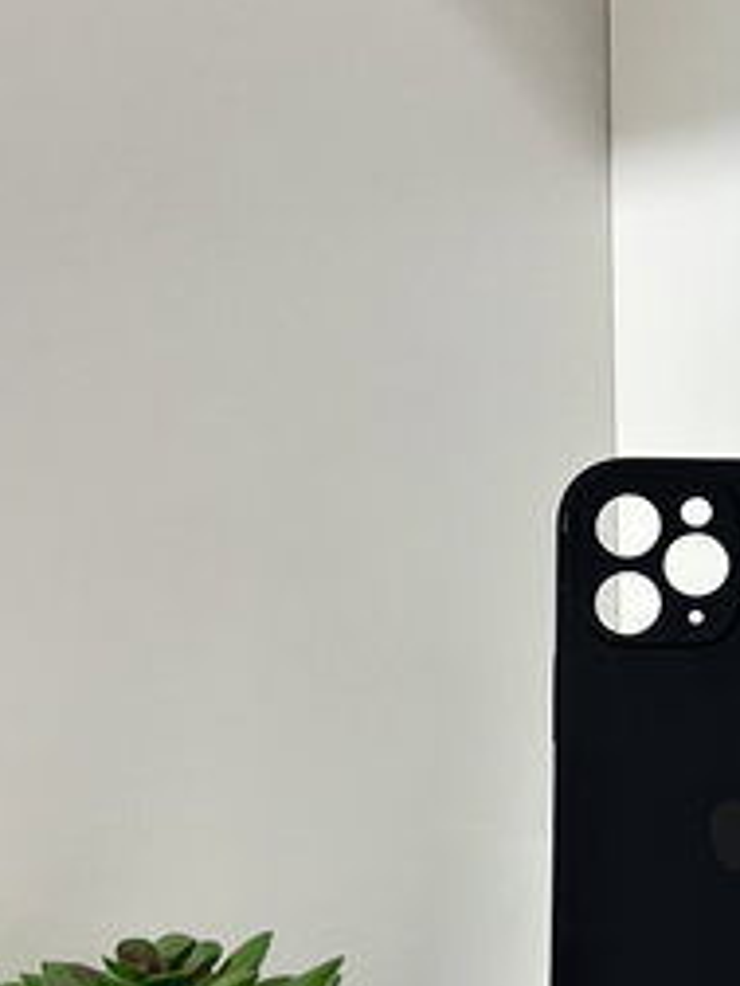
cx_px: 748
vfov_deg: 34.0
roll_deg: +2.1
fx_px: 1568
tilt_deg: -6.3
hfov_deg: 25.2
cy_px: 777
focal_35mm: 55
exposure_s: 1/60
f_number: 1.5
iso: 250
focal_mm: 5.7
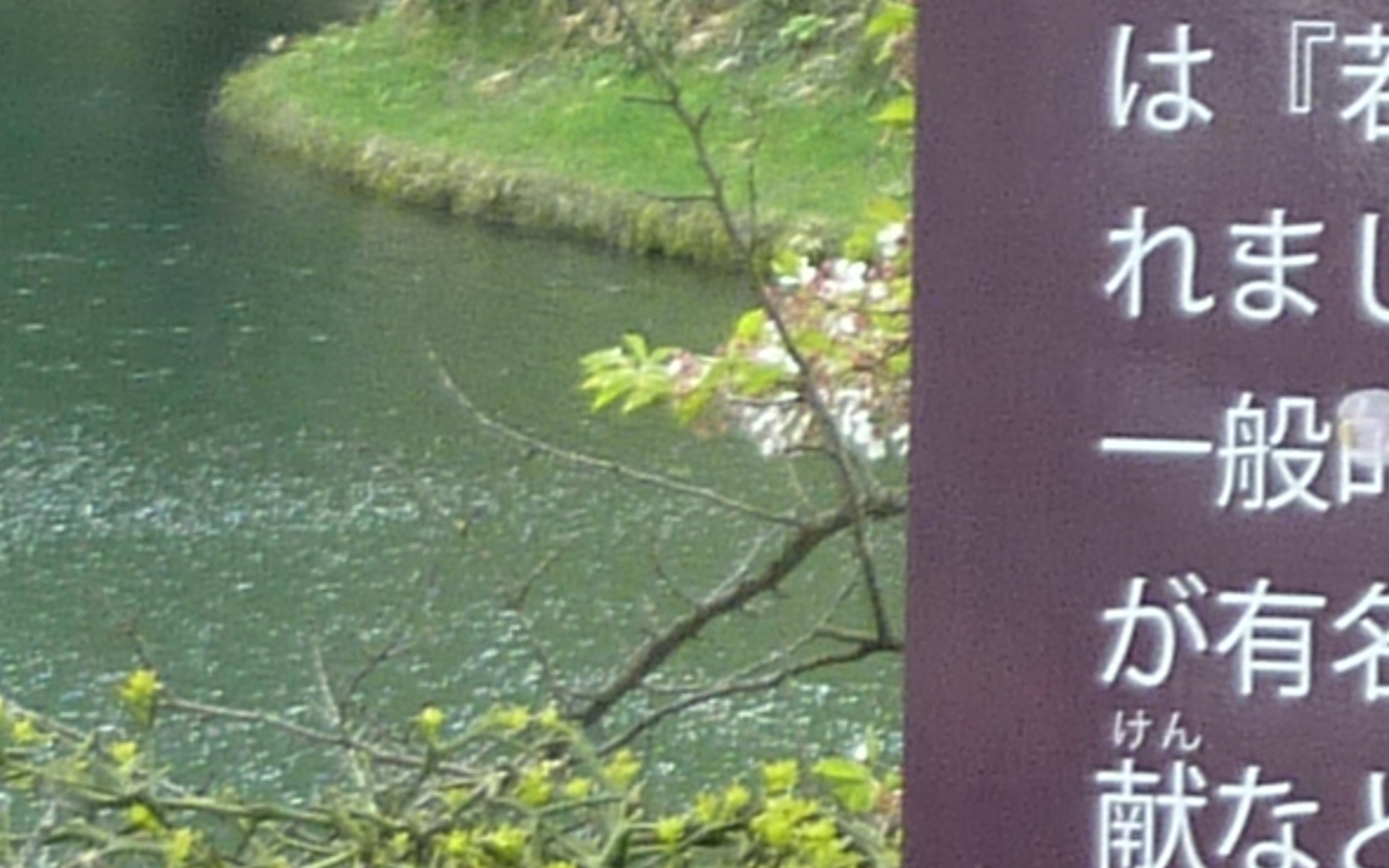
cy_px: -304
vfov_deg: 7.3
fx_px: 6700
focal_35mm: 177
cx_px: 1818
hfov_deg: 11.5
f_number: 4
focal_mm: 4.4
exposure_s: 1/100
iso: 80
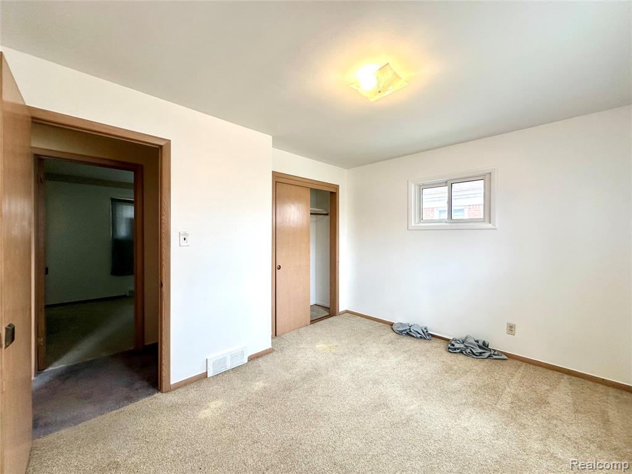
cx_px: 316
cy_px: 237
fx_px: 256
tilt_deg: +0.6
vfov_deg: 85.7
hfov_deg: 102.1
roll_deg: -0.5
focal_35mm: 14
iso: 125
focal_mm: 2.22
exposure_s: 1/120
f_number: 2.2
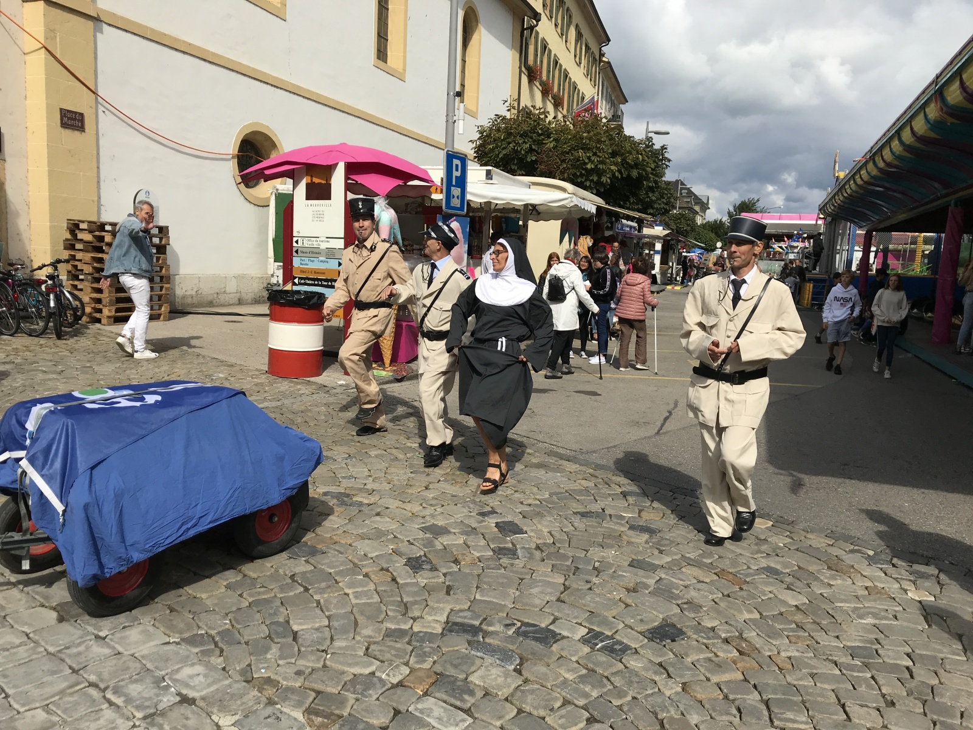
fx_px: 787
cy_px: 365
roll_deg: -0.9
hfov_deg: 63.4
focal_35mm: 28
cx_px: 486
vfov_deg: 49.7
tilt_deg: -7.6
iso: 20
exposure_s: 1/3425
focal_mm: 3.99
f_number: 1.8
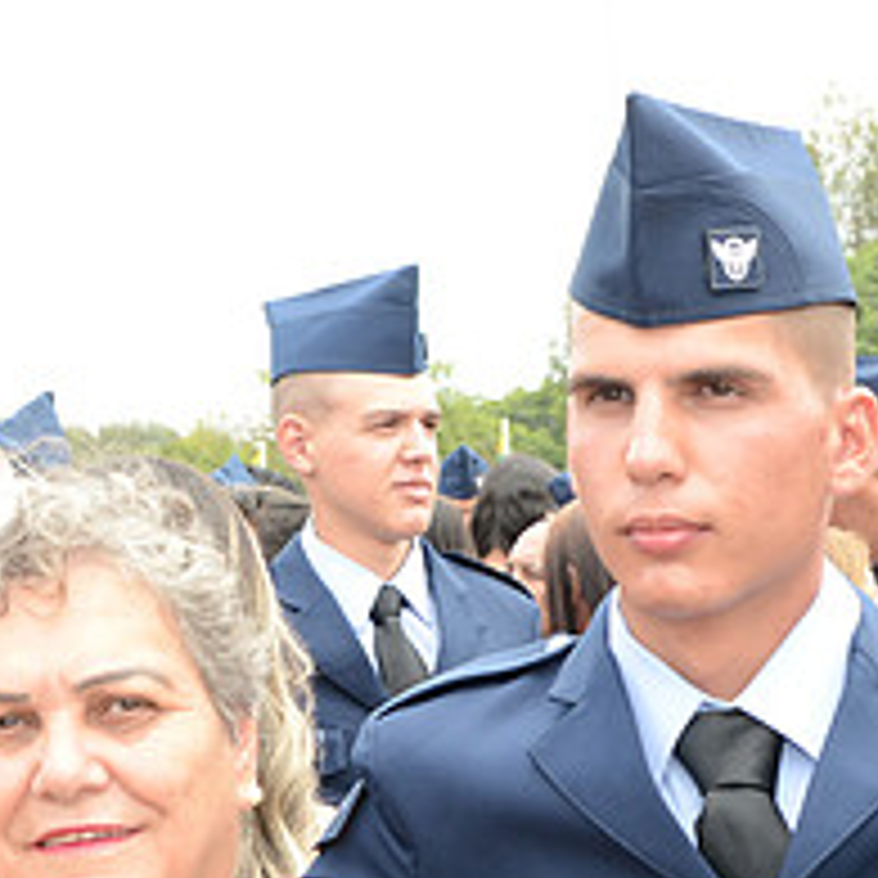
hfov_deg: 16.8
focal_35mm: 102
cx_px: 779
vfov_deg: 16.8
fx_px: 2935
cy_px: 761
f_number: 6.3
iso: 320
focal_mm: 27
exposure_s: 1/250
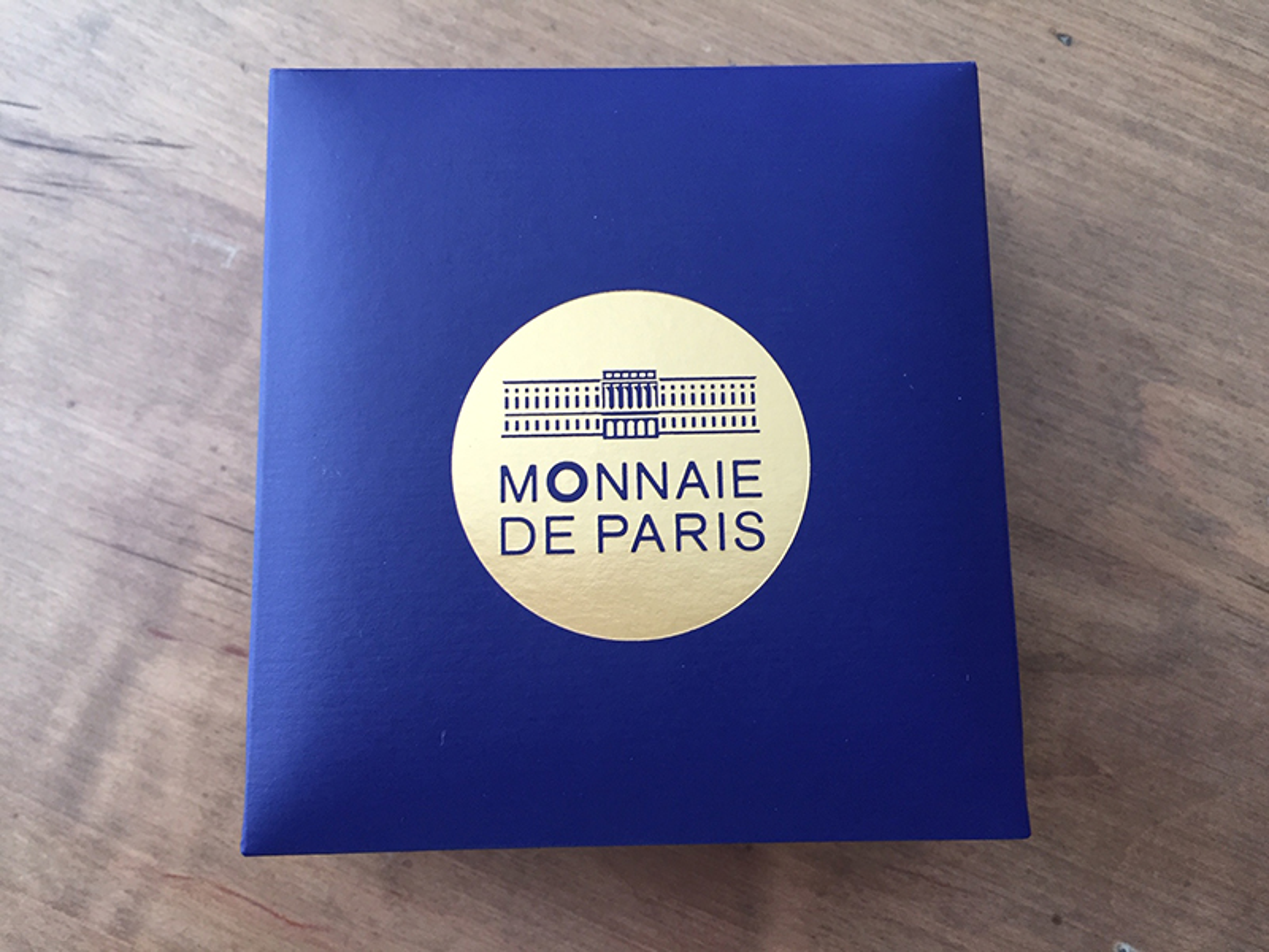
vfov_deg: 48.2
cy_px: 476
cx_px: 634
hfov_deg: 61.7
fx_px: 1063
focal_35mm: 29
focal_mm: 4.15
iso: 100
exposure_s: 1/30
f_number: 2.2
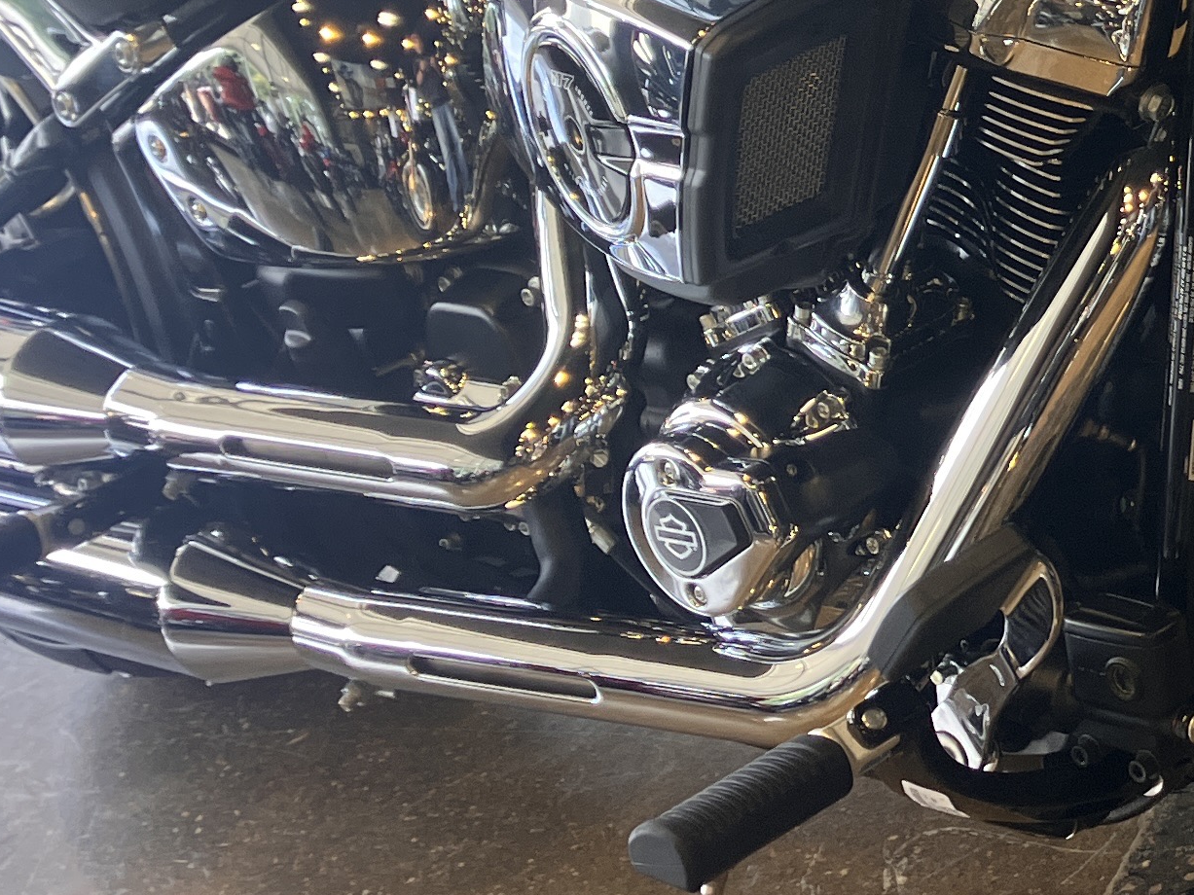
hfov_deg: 20.0
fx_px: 3173
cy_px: 117
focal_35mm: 92
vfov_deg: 15.9
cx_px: 1420
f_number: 1.8
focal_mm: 3.99
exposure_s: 1/120
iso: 64
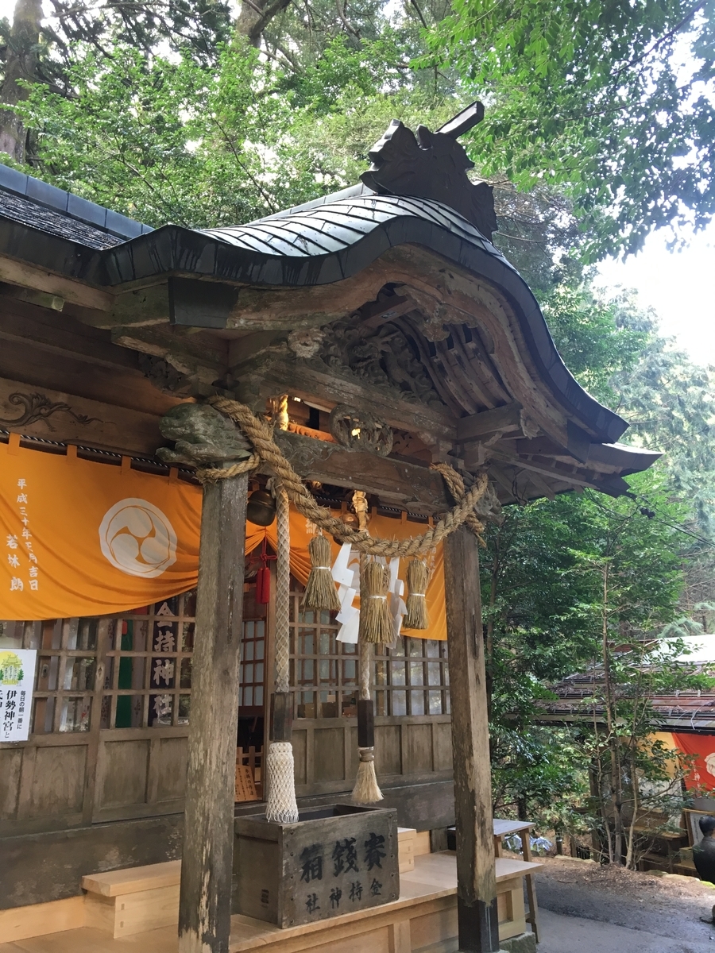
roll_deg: +0.7
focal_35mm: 29
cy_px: 476
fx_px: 799
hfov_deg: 48.2
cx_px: 358
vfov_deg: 61.7
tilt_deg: +15.5
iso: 64
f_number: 2.2
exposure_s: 1/30
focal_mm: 4.15
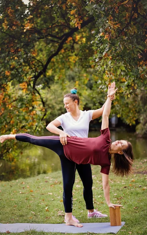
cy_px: 114
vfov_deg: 22.8
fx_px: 583
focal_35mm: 91
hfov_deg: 14.4
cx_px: 66
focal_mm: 85
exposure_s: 1/250
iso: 320
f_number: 2.8
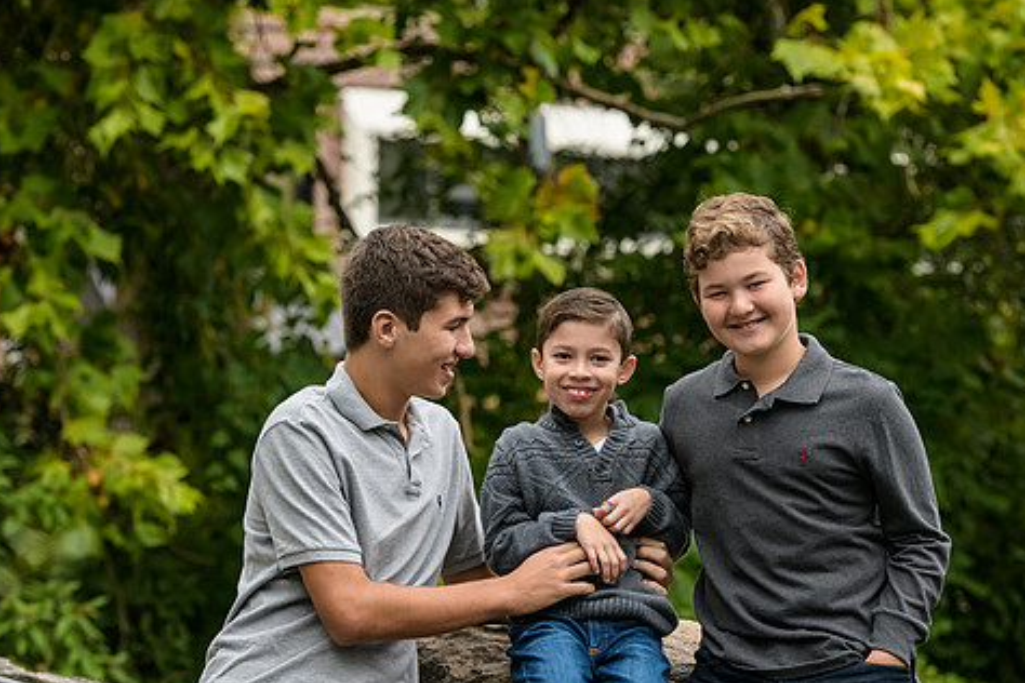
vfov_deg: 9.3
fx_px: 4185
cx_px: 595
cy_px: 397
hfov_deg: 14.0
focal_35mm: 147
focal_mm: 120
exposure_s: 1/400
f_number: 5.6
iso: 1250
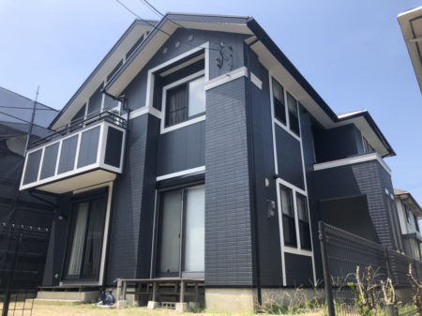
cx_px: 211
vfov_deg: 49.7
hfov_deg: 63.5
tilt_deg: +18.7
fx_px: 341
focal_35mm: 28
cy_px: 158
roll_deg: +0.6
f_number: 1.8
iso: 20
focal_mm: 3.99
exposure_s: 1/1091
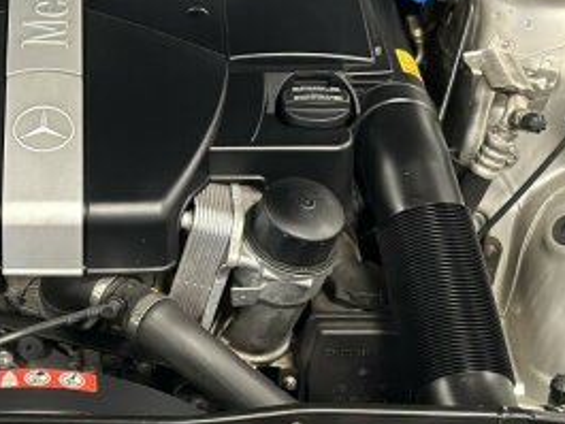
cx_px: 26
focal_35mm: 116
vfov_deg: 12.7
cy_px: 117
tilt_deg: -32.0
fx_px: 1894
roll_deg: -0.3
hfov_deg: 16.7
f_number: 1.78
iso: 800
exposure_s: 1/40
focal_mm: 6.86
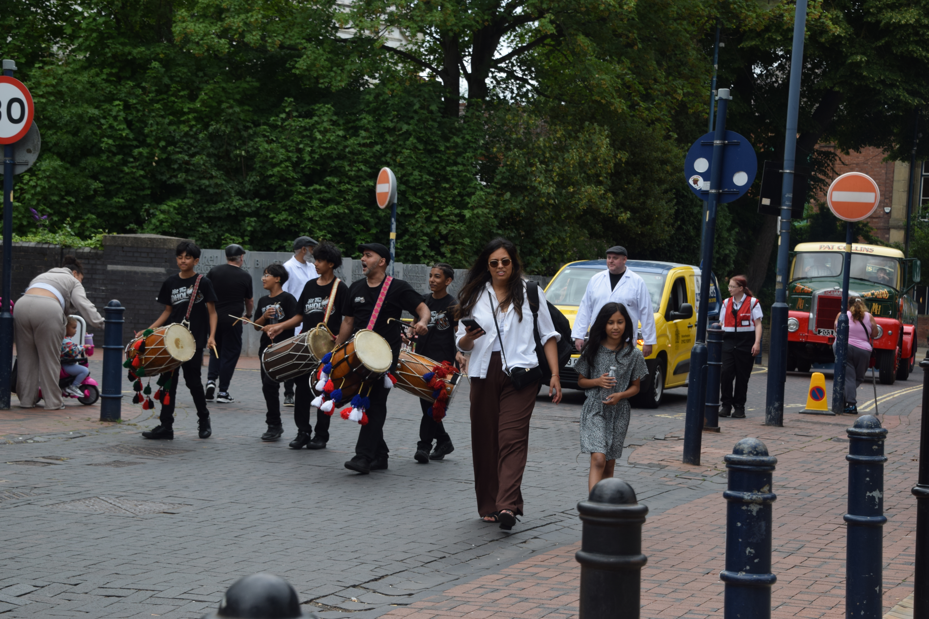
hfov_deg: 27.0
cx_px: 464
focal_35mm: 75
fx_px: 1935
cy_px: 310
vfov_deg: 18.2
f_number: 8
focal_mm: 50
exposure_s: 1/250
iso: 250
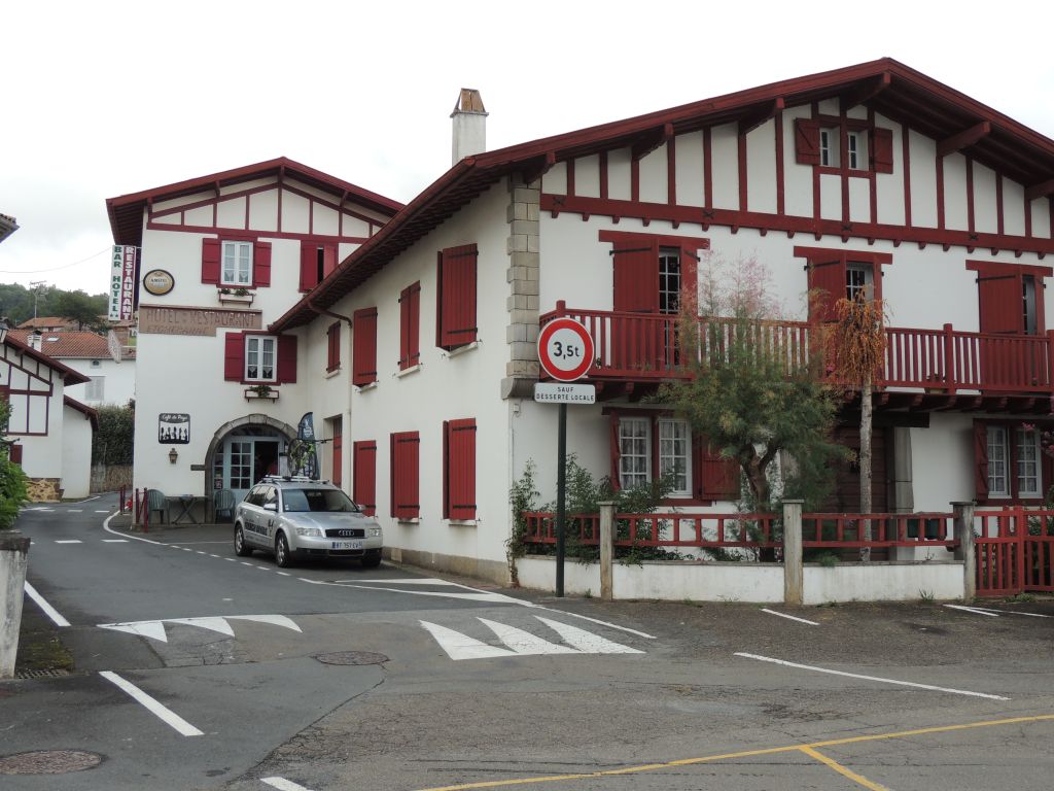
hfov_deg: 43.9
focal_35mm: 43
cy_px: 396
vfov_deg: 33.6
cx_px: 527
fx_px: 1309
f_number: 3.4
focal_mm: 7.6
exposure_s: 1/320
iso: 100
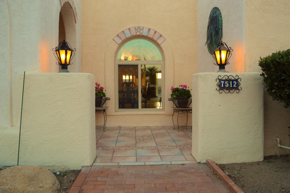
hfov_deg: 67.4
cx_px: 145
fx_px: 217
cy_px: 96
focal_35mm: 27
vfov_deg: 47.8
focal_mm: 18
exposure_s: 1/100
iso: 400
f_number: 5
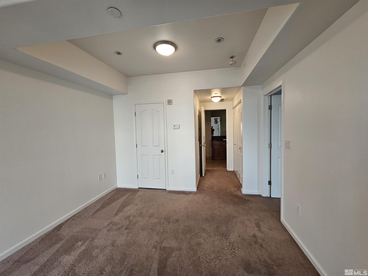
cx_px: 184
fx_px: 138
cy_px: 138
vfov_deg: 89.9
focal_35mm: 13
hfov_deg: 106.2
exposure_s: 1/60
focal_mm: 2.2
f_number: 2.2
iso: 160
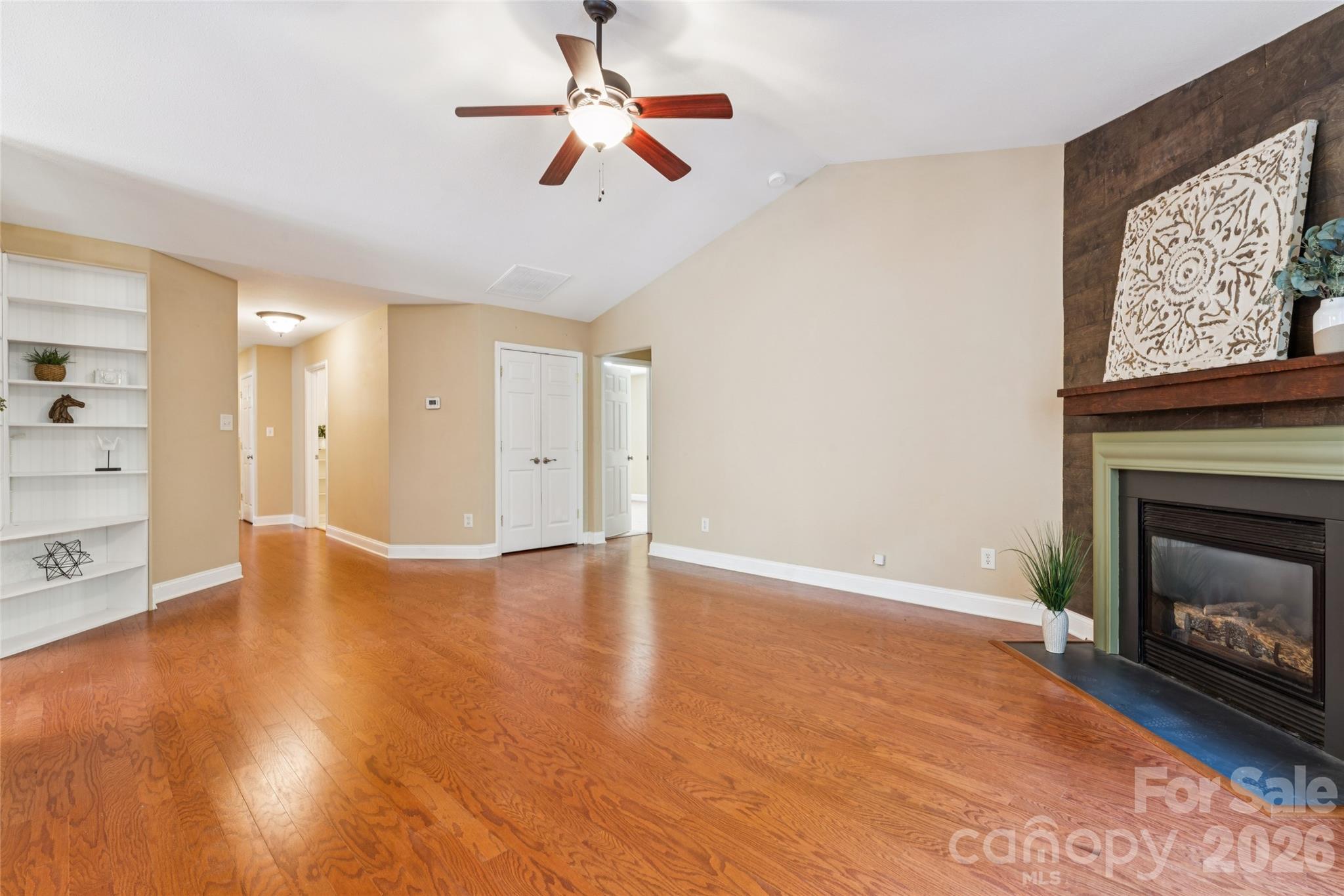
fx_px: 612
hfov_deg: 95.3
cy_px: 448
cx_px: 672
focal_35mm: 16
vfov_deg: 72.4
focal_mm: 16.4
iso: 100
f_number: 13
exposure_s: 3.2
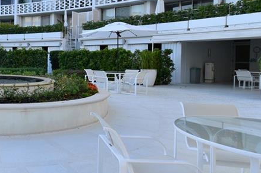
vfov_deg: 37.5
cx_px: -3
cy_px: 61
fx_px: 254
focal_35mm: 35
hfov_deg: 45.5
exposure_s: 1/200
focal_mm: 10
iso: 400
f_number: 10
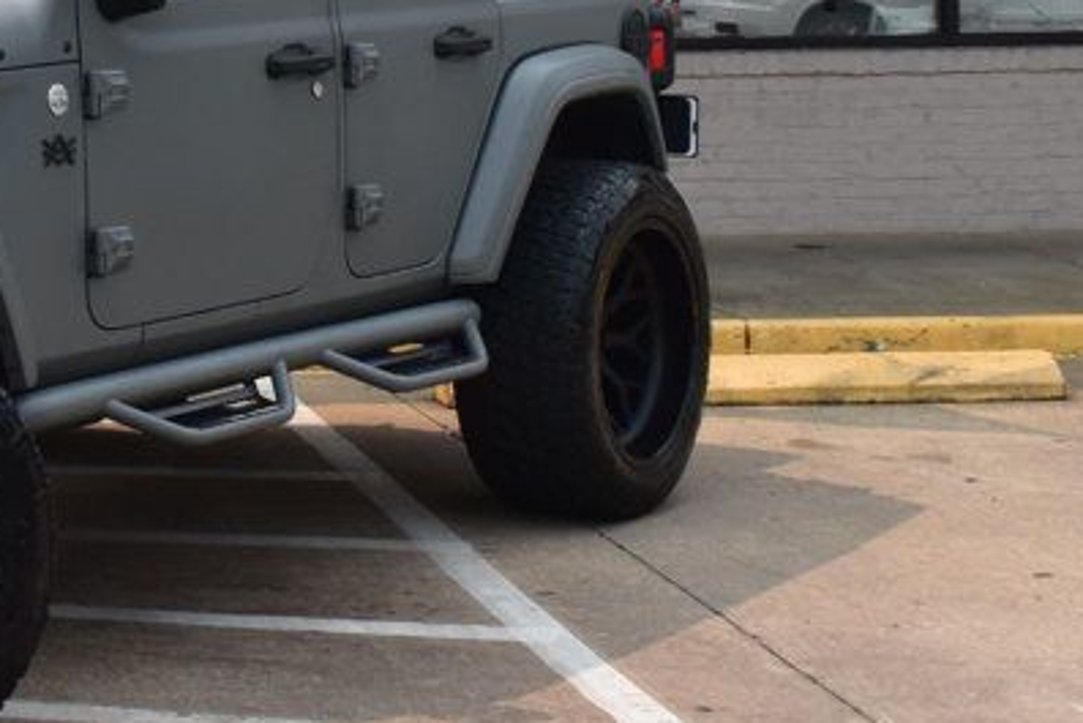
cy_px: -79
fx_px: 3491
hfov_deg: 16.7
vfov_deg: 11.6
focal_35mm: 116
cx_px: -281
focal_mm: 30
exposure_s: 1/500
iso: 400
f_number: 11
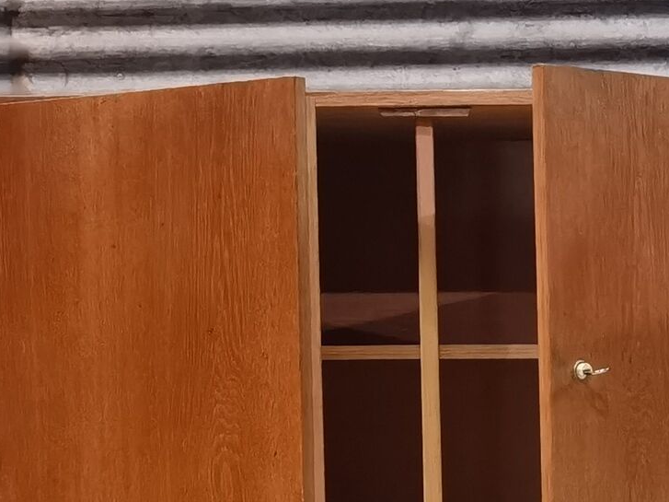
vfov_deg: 13.3
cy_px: 508
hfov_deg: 17.4
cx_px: 695
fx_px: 2126
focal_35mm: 110
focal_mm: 6.71
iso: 1000
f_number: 1.9
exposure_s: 1/20
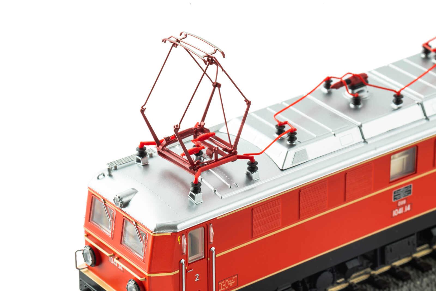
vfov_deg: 13.0
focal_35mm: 105
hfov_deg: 19.5
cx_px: 218
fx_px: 1272
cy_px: 146
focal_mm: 105
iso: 100
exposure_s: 1/5
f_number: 22
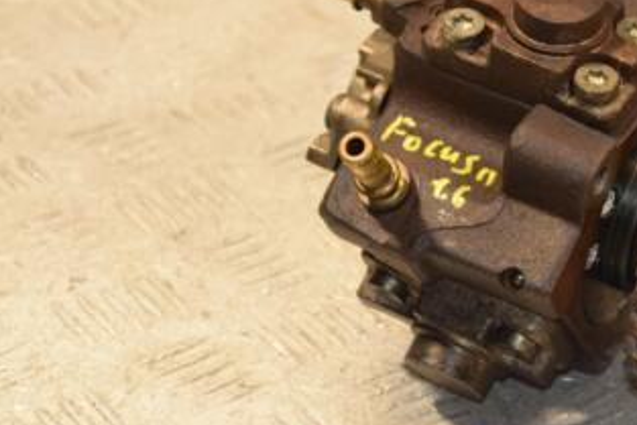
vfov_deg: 6.8
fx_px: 3558
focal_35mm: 201
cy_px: 102
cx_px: 576
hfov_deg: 10.2
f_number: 5.3
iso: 800
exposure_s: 1/200
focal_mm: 70
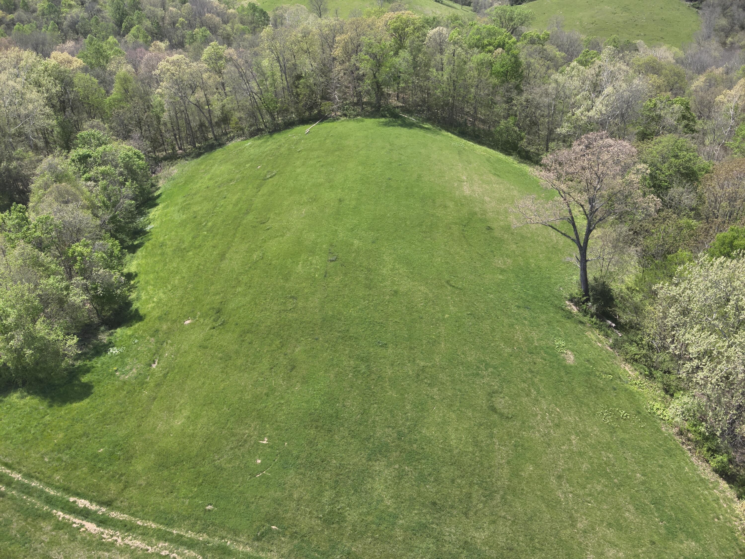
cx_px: 372
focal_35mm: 24
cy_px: 280
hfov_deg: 71.6
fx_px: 517
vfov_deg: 56.8
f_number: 2.8
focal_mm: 4.4
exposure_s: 1/500
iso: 100
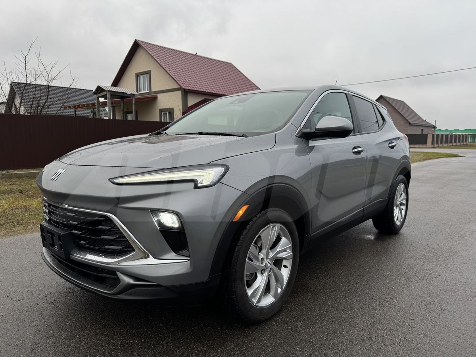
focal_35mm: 24
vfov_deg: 56.8
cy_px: 178
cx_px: 238
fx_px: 330
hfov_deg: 71.6
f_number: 1.78
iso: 64
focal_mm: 6.76
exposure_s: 1/137
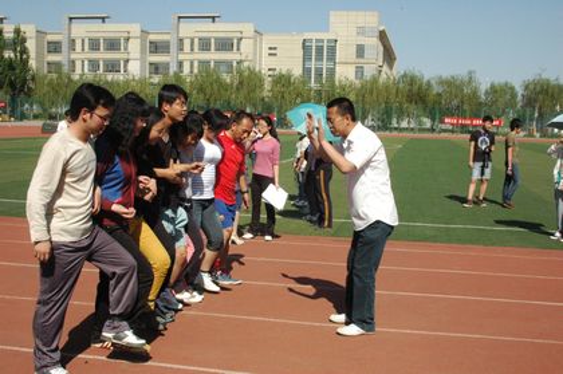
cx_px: 282
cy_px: 187
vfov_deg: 31.8
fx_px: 656
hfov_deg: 46.4
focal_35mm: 42
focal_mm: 28
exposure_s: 1/400
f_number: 22
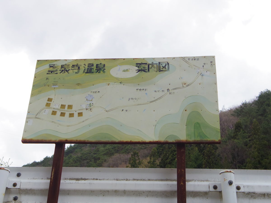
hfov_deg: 40.4
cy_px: 102
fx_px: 368
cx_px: 136
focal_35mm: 47
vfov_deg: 30.9
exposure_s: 1/800
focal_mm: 8.5
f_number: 3.2
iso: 250
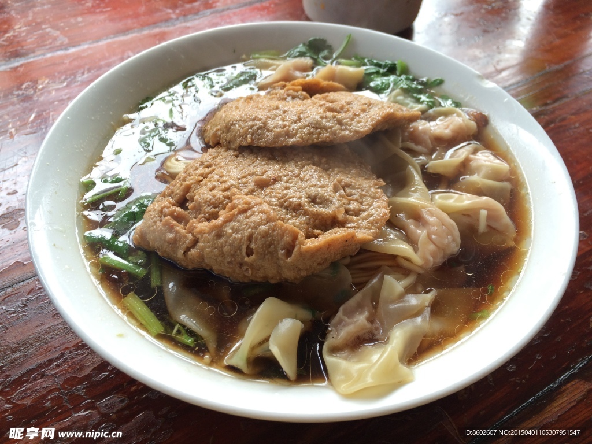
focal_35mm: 29
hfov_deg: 61.7
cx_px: 296
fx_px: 496
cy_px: 222
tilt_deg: -49.0
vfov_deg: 48.2
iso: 40
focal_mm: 4.15
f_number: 2.2
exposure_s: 1/60
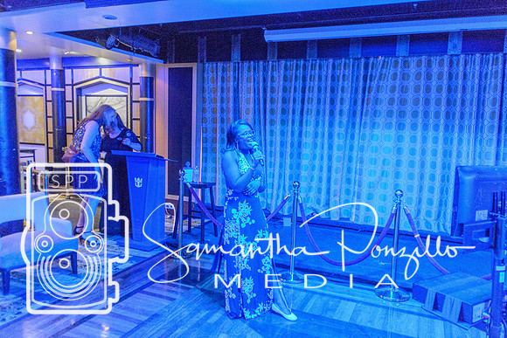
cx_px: 254
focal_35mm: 27
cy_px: 169
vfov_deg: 48.0
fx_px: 380
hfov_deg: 67.4
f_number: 3.5
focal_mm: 18
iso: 3200
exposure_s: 1/25
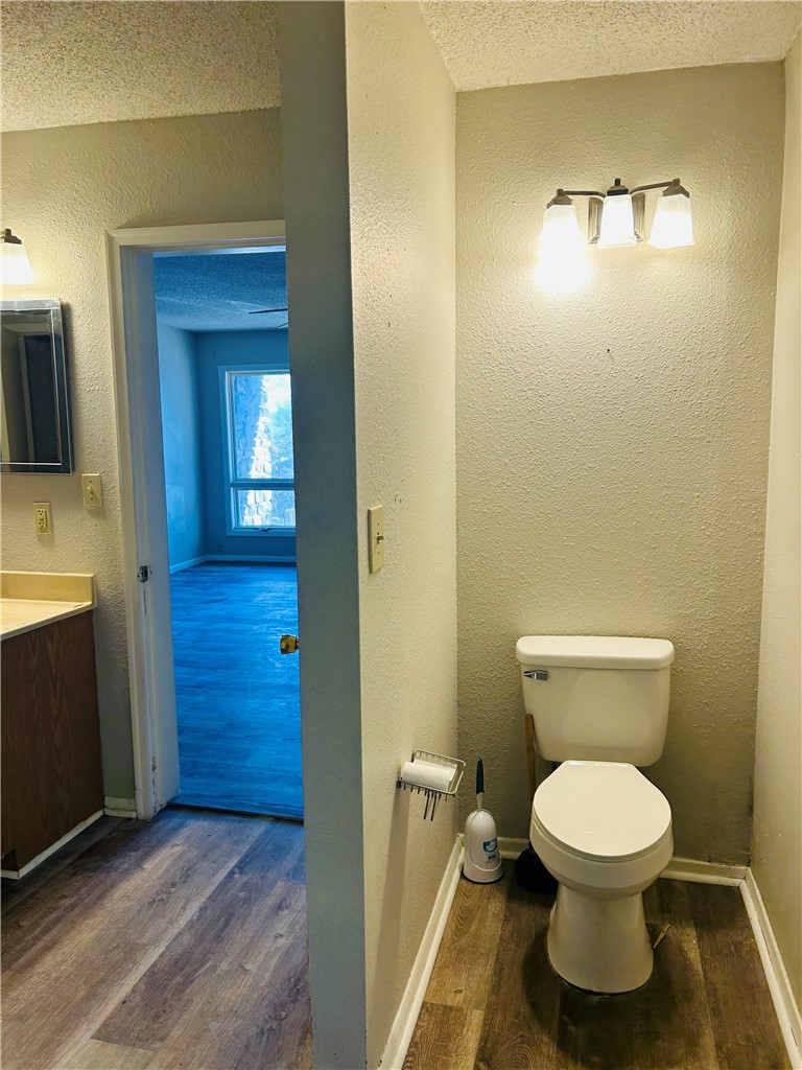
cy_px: 535
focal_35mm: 26
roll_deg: -1.2
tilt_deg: -6.4
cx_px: 401
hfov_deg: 53.1
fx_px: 803
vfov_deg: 67.3
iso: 64
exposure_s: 1/120
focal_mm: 5.7
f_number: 1.5
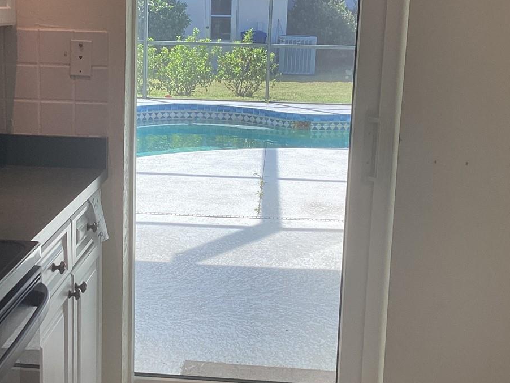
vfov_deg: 26.5
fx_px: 810
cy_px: 155
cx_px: 197
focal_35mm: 55
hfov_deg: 34.8
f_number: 2.4
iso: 32
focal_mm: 3.3
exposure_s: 1/120
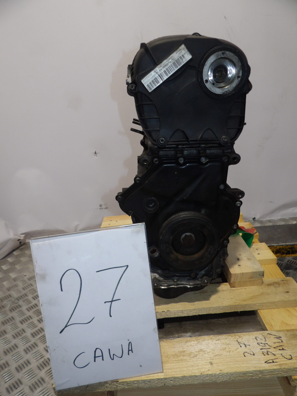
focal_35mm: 24
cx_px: 148
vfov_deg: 71.6
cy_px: 198
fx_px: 275
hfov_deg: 56.8
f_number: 3.2
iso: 200
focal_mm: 4.3
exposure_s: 1/60
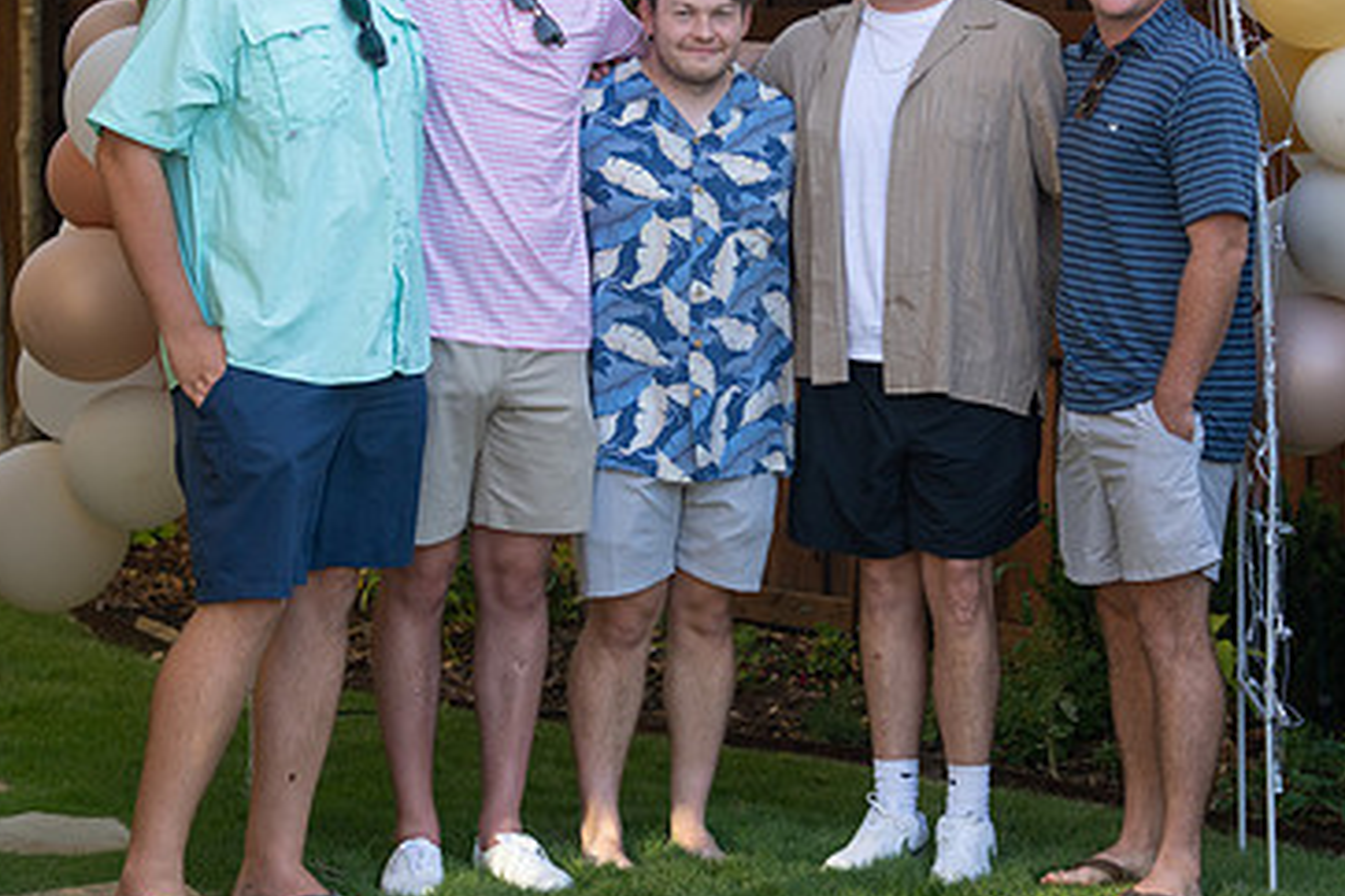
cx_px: 778
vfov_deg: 12.2
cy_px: 243
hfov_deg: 18.3
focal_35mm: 112
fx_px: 4184
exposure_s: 1/320
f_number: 3.5
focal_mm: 70
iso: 200
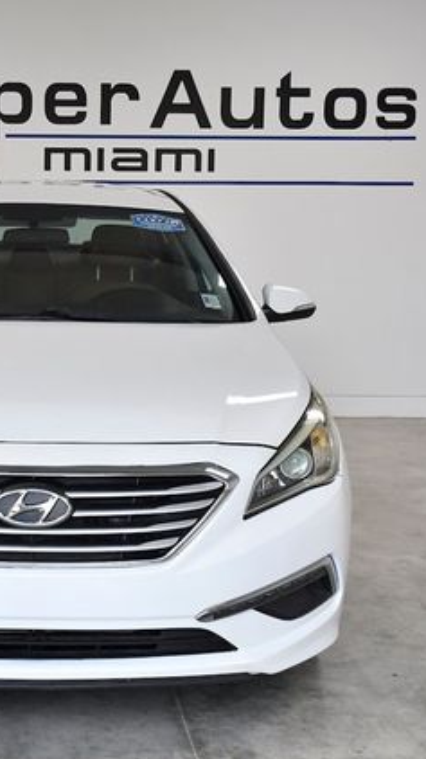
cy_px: 380
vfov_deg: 33.8
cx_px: 47
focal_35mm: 62
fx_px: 1247
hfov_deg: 19.1
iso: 1000
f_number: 5
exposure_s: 1/800
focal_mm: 26
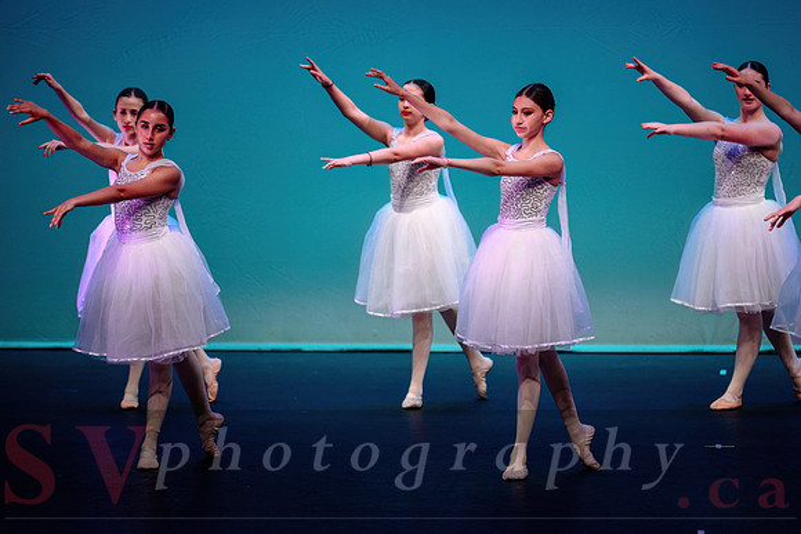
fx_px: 4258
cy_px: 276
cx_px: 387
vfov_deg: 7.2
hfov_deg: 10.7
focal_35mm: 191
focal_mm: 185
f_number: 2.8
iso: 1600
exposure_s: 1/800
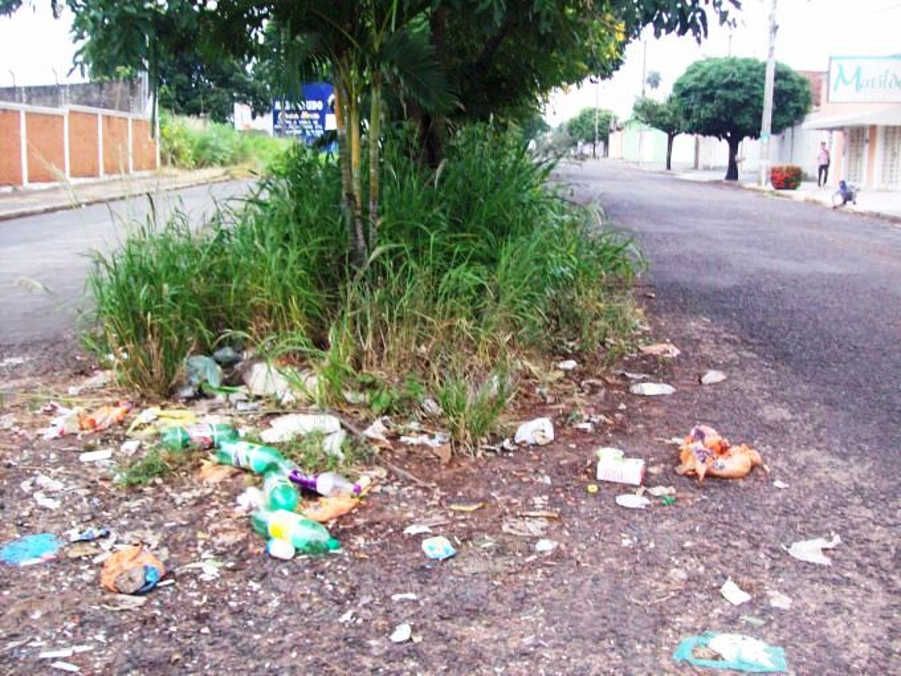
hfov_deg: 51.4
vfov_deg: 39.7
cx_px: 450
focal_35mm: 36
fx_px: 937
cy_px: 338
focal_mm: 6
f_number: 2.7
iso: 200
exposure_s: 1/137
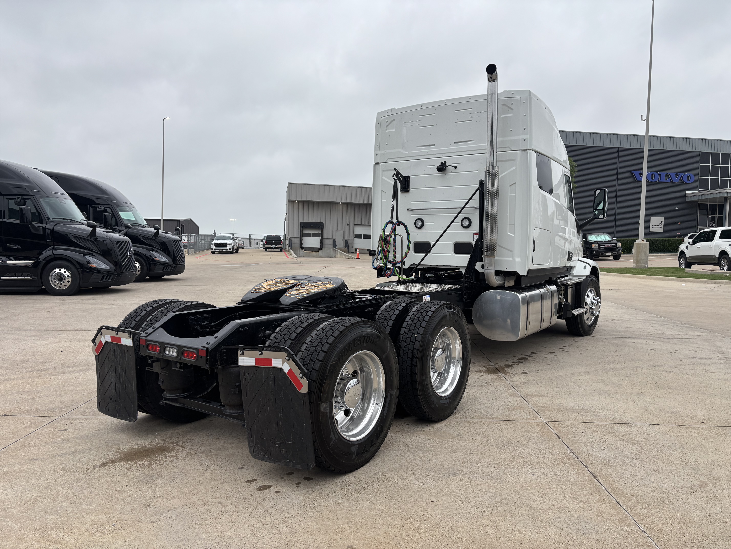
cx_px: 366
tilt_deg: -2.0
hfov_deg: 67.3
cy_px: 274
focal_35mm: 26
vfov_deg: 53.1
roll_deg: -1.0
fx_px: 549
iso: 50
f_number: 1.6
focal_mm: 5.96
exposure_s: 1/747
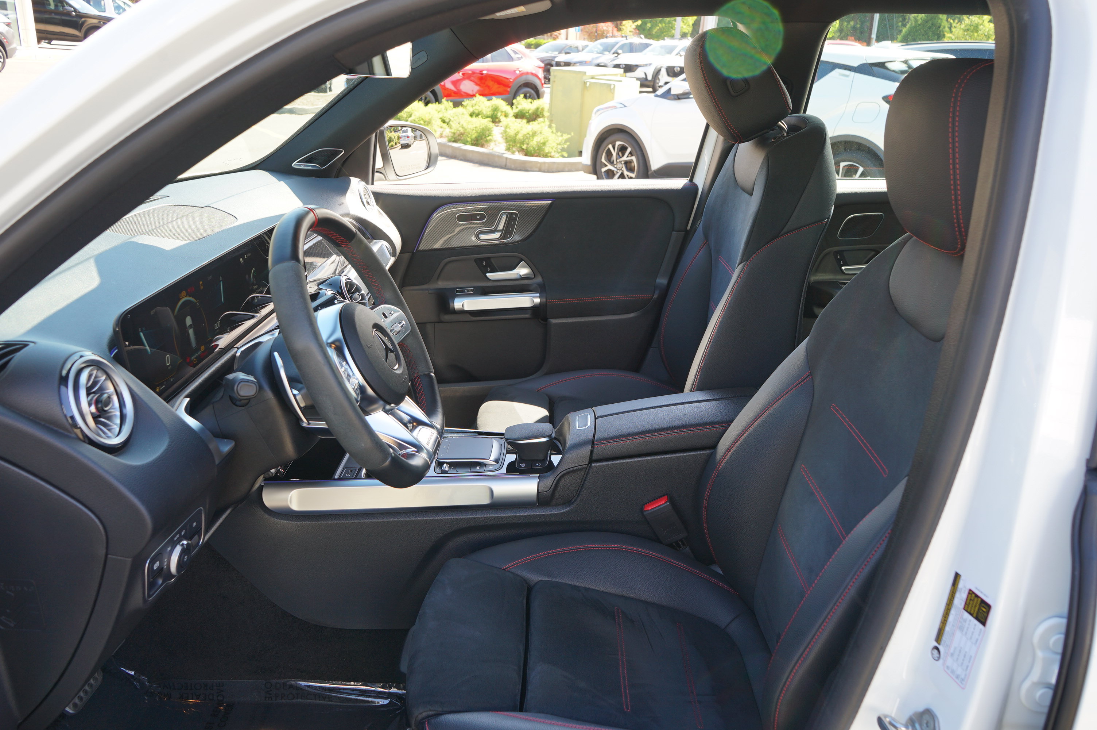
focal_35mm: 28
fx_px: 852
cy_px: 365
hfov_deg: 65.5
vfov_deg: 46.3
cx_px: 548
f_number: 9
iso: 100
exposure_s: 1/25
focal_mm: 28
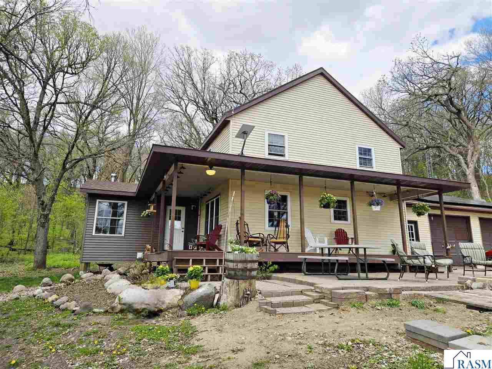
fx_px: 327
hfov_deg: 73.9
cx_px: 246
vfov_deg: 58.9
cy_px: 184
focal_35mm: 23
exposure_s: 1/1111
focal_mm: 5.4
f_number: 1.8
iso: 25
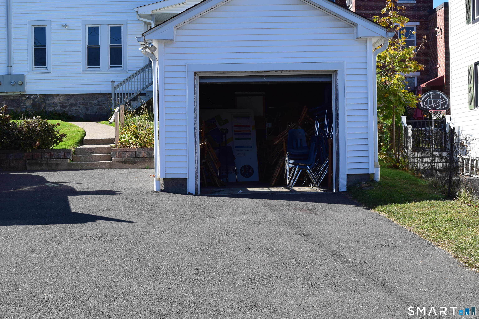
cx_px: 240
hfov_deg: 38.9
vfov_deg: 26.5
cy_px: 160
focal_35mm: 51
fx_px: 679
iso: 400
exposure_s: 1/320
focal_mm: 34
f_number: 10
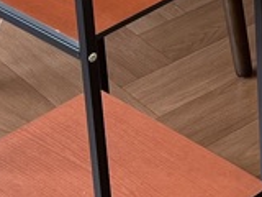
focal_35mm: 195
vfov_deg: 7.2
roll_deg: -0.1
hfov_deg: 9.6
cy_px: -243
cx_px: 480
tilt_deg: -22.3
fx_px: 1476
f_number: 1.5
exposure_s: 1/121
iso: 64
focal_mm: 5.7
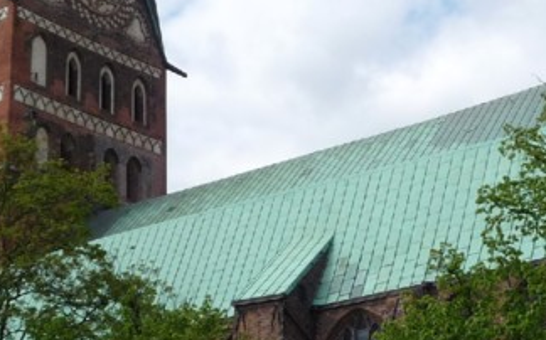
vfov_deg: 14.8
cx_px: 340
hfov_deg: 23.5
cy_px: 175
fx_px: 1309
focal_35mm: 88
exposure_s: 1/250
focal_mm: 4.7
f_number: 8
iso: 100
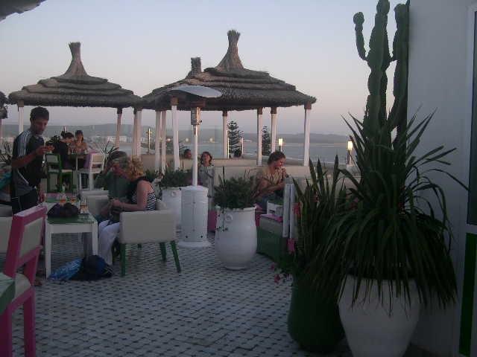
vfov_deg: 37.7
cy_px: 178
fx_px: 524
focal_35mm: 38
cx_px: 238
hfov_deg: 49.0
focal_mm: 8
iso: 100
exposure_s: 1/99.2
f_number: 2.8
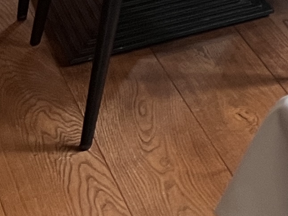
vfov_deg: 8.0
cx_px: 666
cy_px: -400
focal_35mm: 163
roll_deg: -0.4
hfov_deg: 10.6
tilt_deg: -8.9
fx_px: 1356
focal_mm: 5.7
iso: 80
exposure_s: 1/50
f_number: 1.5
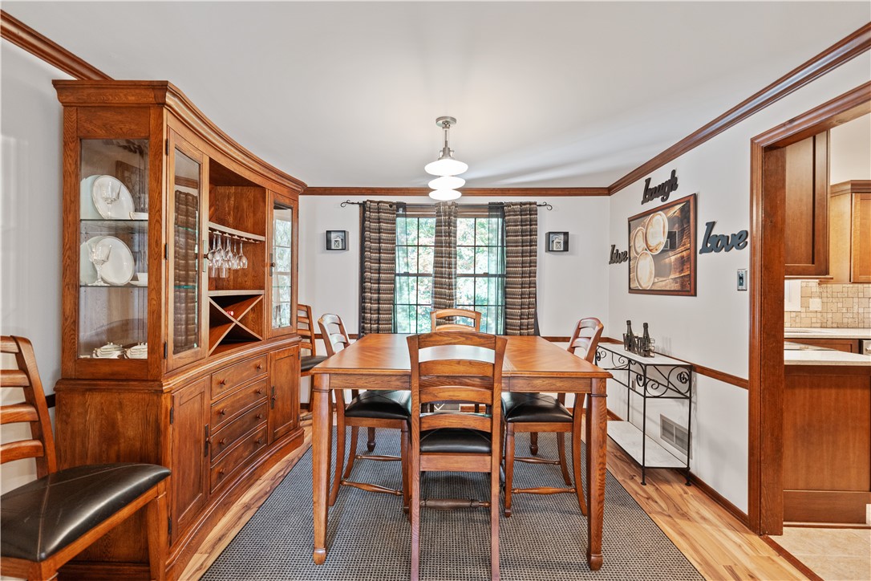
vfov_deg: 73.7
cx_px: 436
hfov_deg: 96.7
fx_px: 387
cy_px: 290
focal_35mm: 16
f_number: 2.8
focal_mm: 16
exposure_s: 1/30
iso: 1600
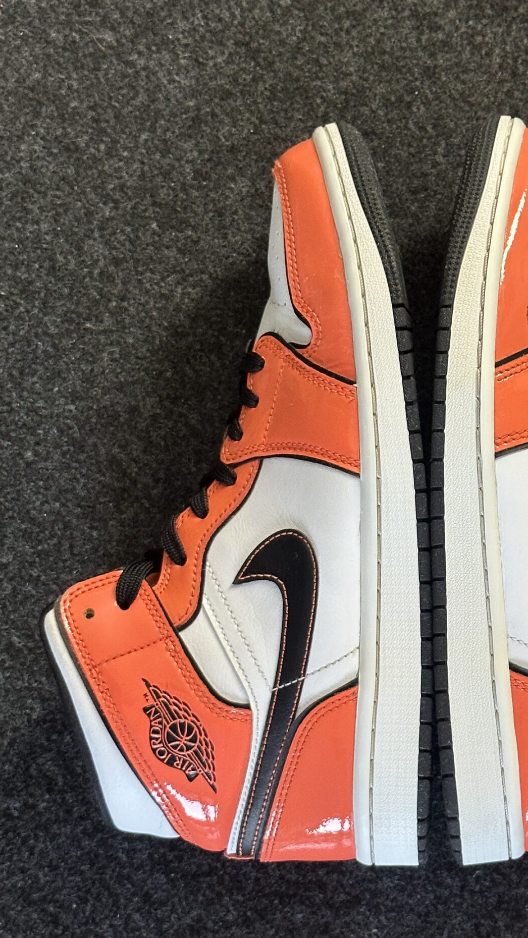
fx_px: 1792
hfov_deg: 16.6
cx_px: 435
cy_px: 496
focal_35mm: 72
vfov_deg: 29.3
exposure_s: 1/50
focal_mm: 6.86
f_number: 1.78
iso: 250
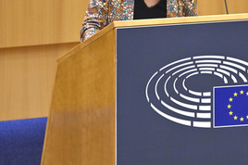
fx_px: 6942
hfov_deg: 2.0
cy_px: 27
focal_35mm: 1009
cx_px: 164
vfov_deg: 1.4
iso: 5000
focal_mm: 600
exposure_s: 1/640
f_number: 6.3
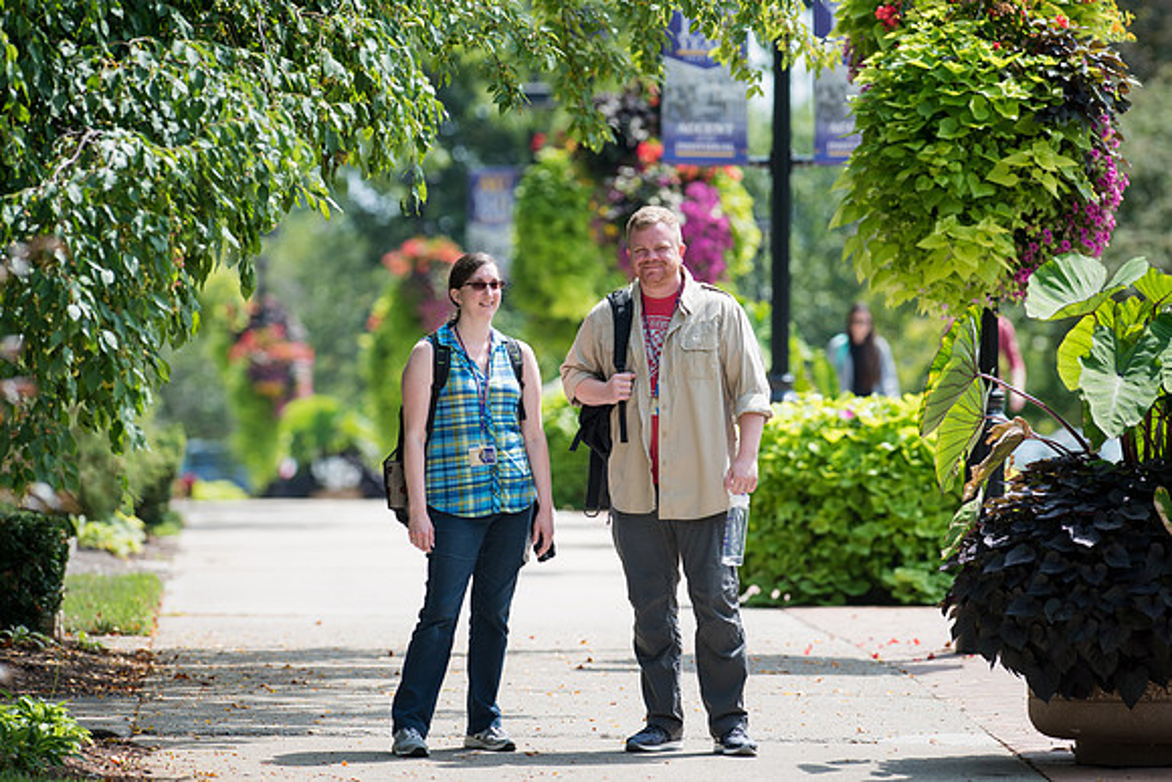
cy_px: 391
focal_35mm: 300
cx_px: 586
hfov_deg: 6.9
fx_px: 9768
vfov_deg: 4.6
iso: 125
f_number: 5
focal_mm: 300
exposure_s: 1/400
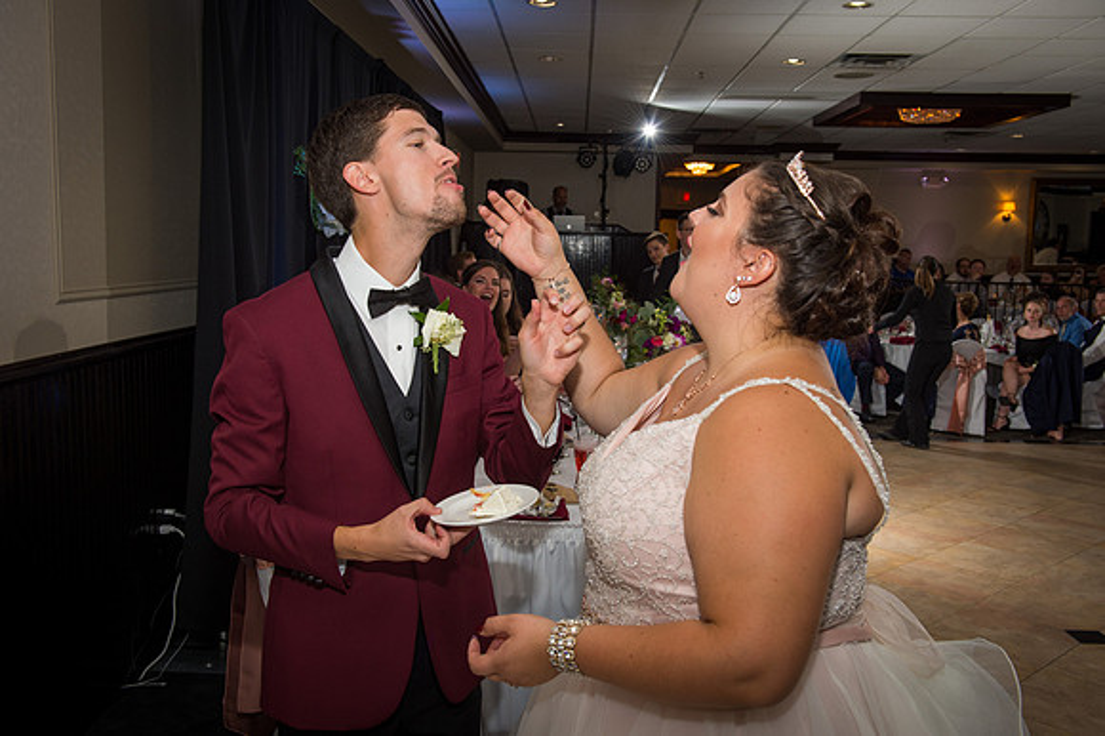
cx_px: 552
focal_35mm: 35
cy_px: 368
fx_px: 1074
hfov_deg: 54.5
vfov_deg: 37.8
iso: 800
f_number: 5.6
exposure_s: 1/125
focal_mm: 35
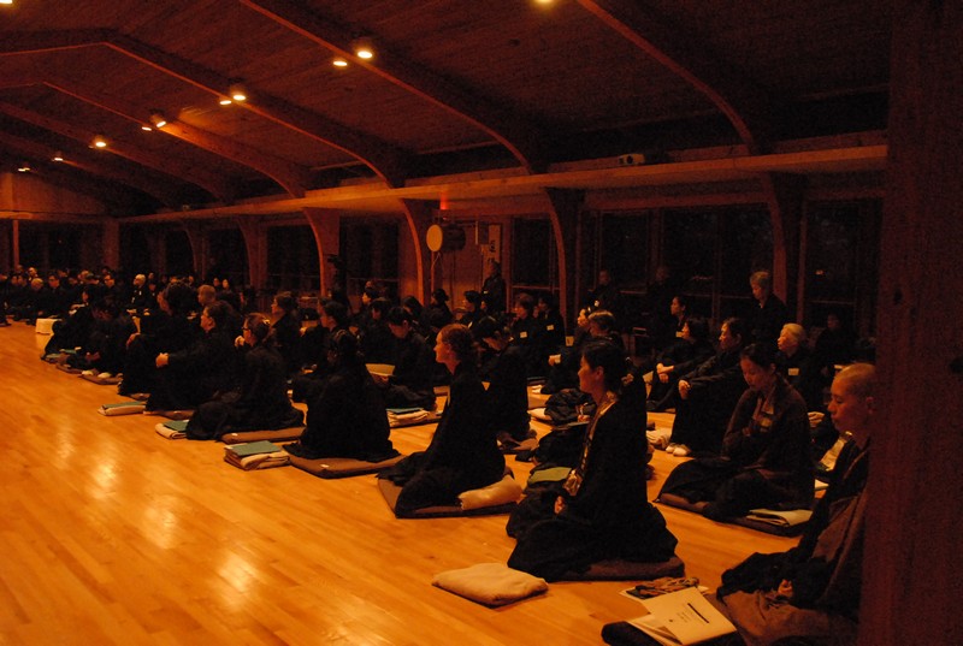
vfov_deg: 40.1
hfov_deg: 57.1
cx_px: 482
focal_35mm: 33
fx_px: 885
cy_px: 323
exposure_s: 1/30
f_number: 5.6
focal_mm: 22
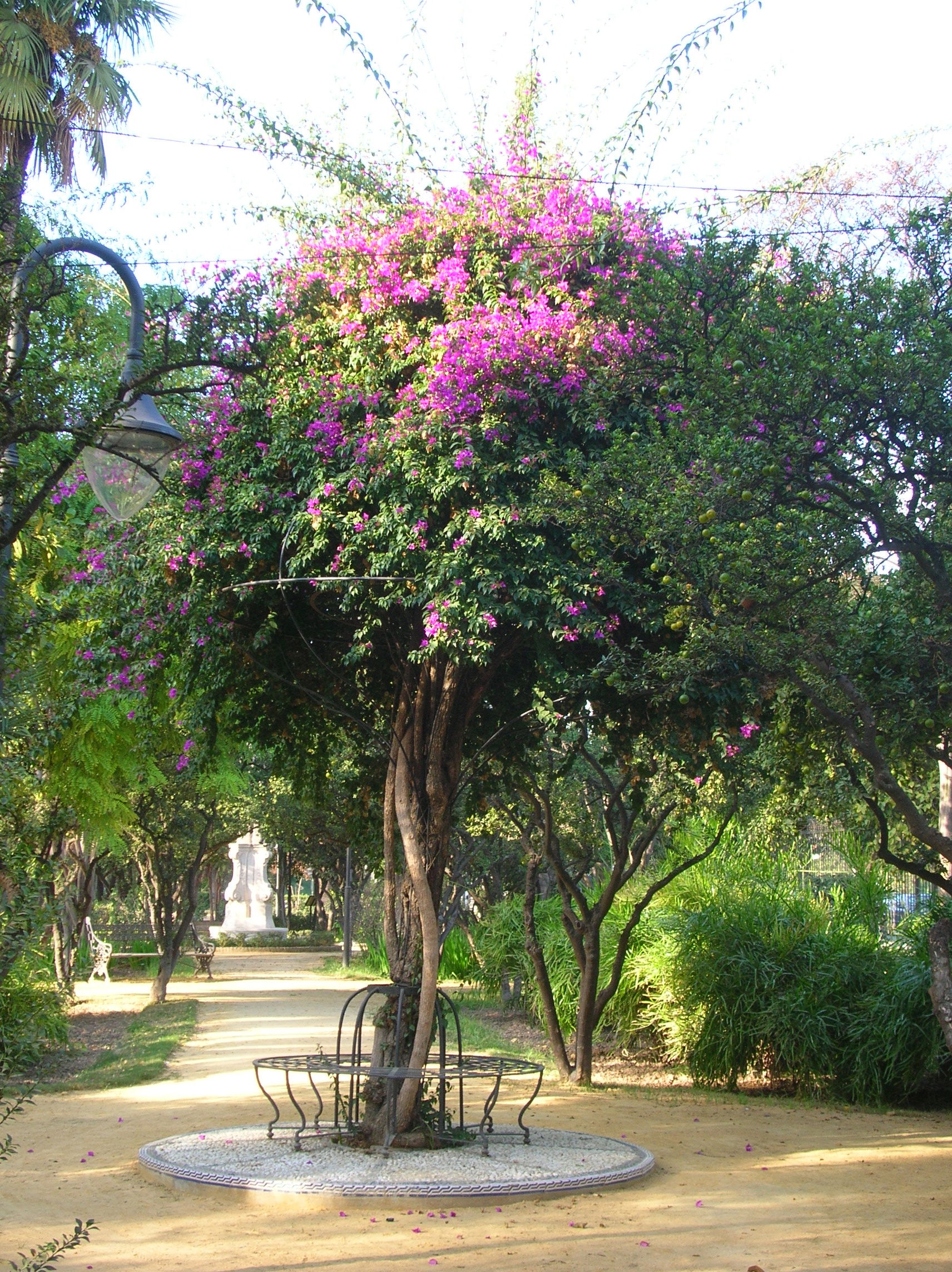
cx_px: 476
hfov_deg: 25.2
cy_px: 636
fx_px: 2130
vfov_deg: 33.3
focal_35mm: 58
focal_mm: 9.6
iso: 50
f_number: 3.5
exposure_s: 1/56.3
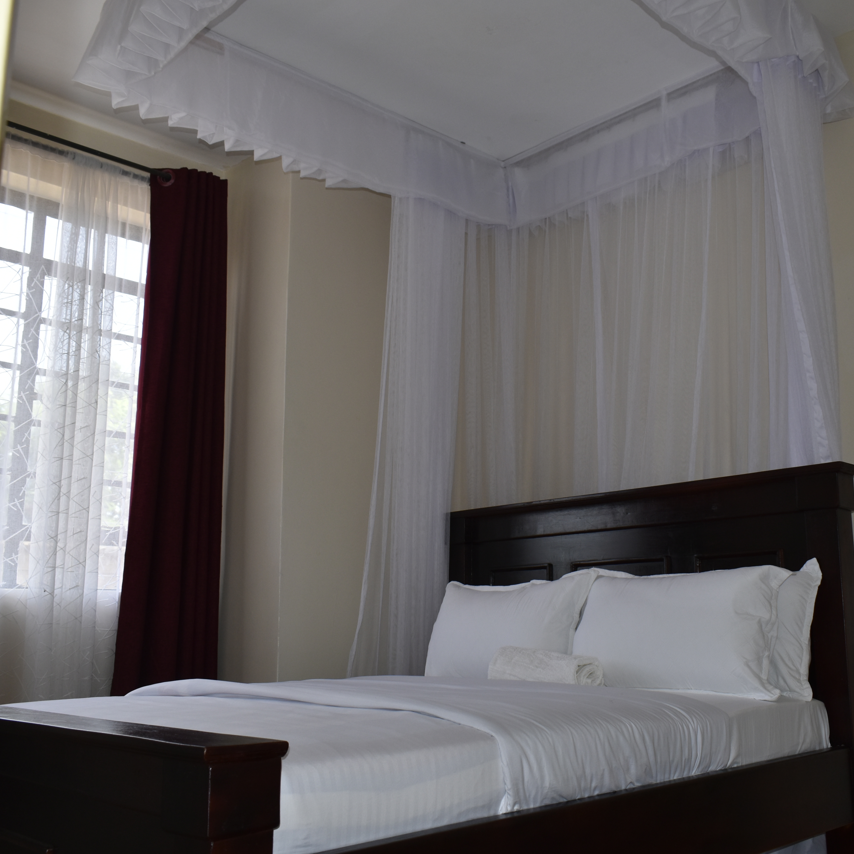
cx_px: 496
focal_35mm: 35
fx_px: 977
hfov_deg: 47.0
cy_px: 434
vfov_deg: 47.2
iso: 280
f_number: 5.6
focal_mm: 18
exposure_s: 1/125
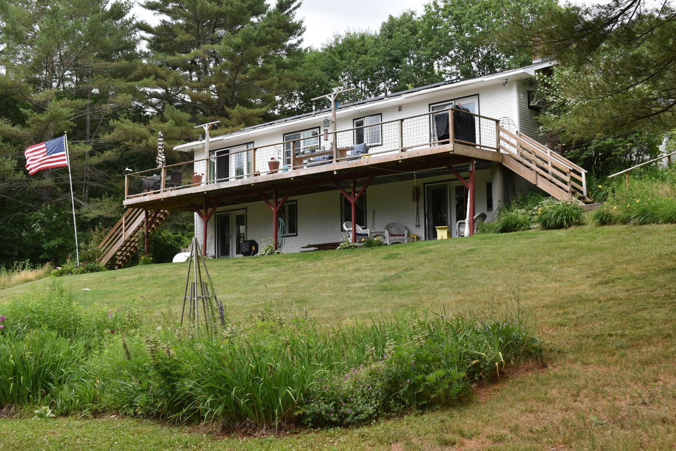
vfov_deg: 29.9
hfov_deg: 43.6
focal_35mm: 45
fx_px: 845
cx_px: 338
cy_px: 226
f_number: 8
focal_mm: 30
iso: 200
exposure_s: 1/250
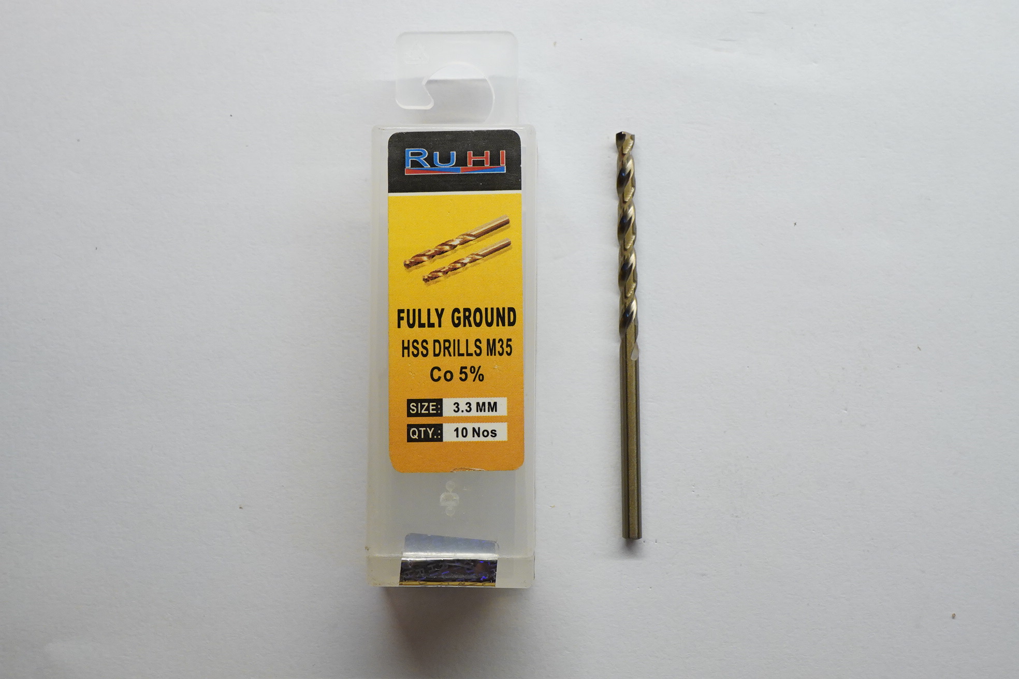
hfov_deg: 46.4
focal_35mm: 42
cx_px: 510
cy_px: 340
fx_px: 1189
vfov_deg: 31.9
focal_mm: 28
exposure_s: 1/100
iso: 3200
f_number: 9
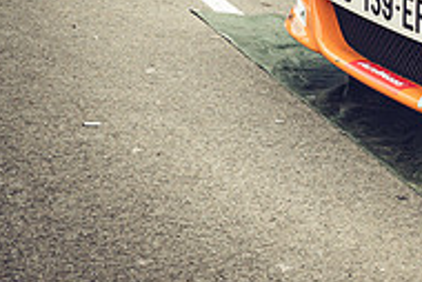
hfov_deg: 22.7
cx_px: 597
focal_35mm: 76
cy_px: -12
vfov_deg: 17.5
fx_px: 892
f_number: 4.5
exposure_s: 1/500
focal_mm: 12
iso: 200
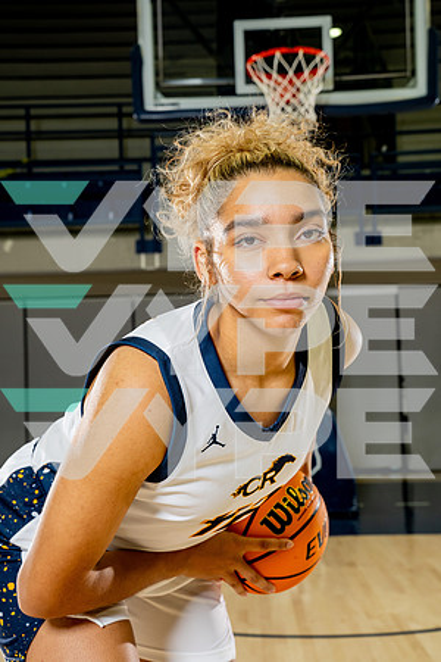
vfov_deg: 39.6
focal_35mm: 50
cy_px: 331
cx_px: 220
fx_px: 919
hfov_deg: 27.0
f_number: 7.1
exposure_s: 1/250
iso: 640
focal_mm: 50
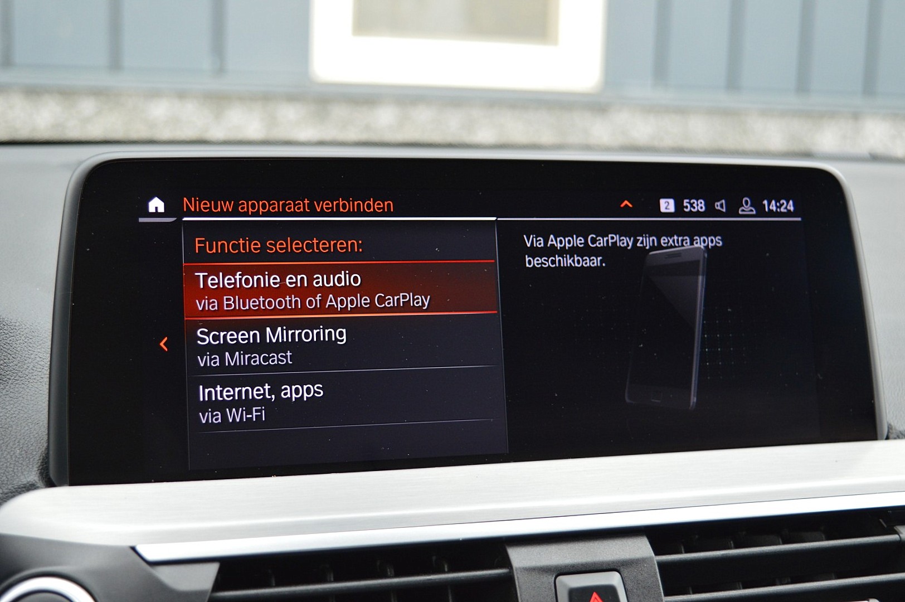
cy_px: 301
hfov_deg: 37.9
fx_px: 1319
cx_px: 452
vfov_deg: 25.7
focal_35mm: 52
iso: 800
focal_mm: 35
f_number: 5
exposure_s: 1/60
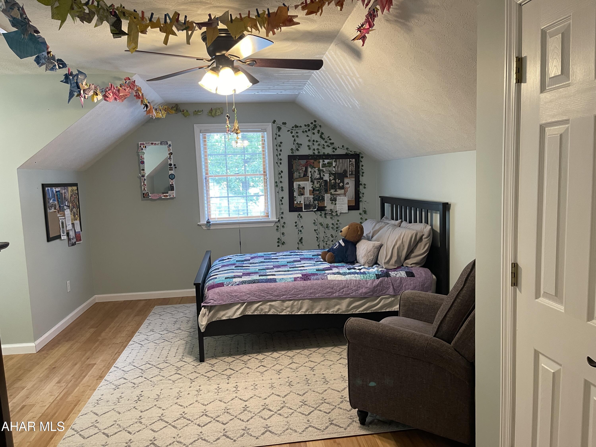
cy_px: 224
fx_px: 430
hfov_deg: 69.4
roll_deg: +1.7
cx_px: 298
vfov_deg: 54.9
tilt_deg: -7.2
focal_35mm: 25
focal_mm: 5.1
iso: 250
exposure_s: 1/60
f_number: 1.6
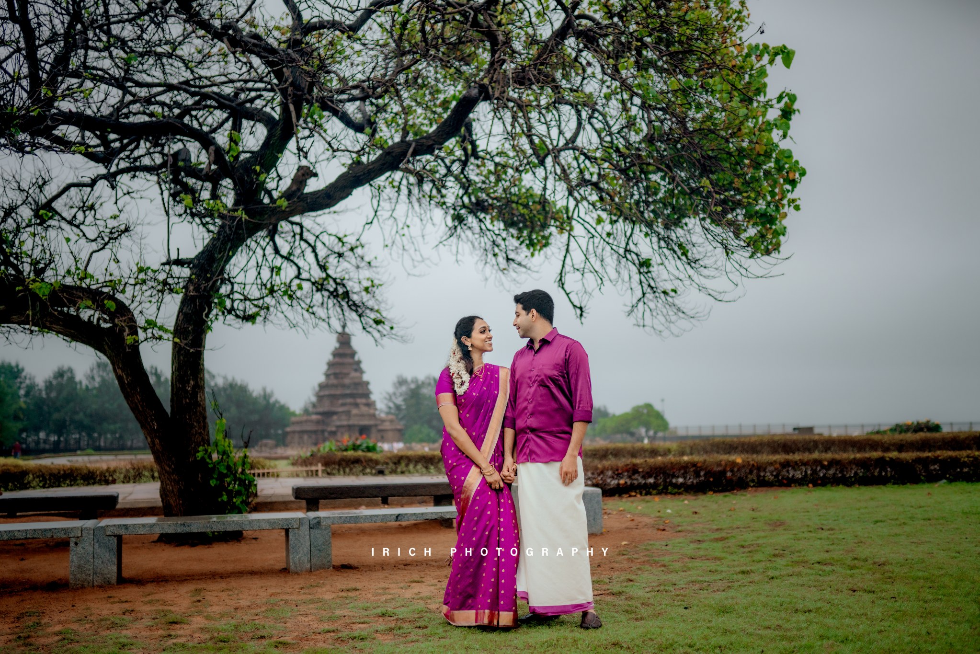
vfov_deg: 37.9
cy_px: 327
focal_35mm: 35
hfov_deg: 54.4
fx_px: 953
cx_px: 490
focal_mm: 35
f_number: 1.6
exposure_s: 1/500
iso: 250
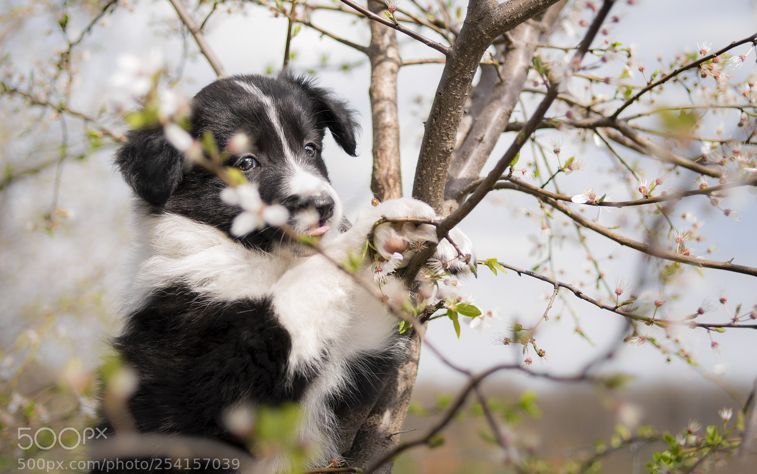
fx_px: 1125
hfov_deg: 37.2
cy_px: 244
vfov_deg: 23.8
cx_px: 373
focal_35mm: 55
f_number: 2.5
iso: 100
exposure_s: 1/2000
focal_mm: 35
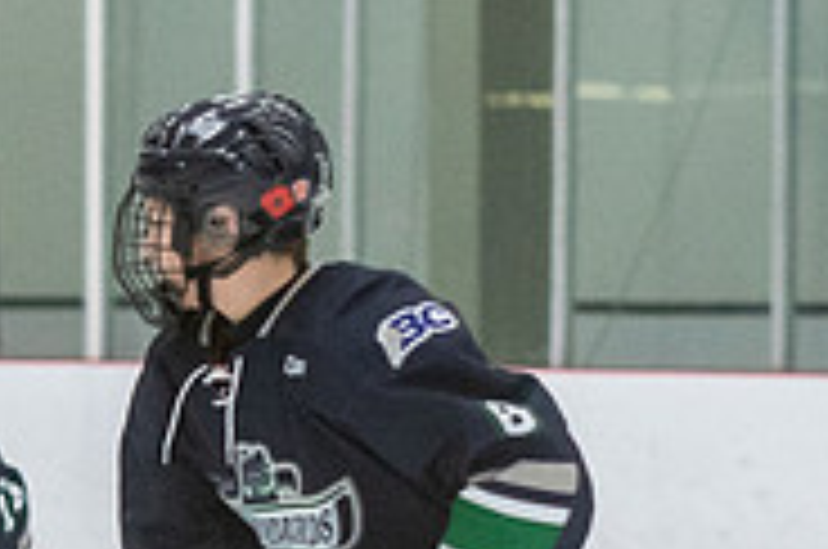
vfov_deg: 1.9
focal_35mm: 711
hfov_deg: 2.9
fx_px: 16324
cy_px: 638
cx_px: 290
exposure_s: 1/640
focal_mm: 100
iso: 1400
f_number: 2.8
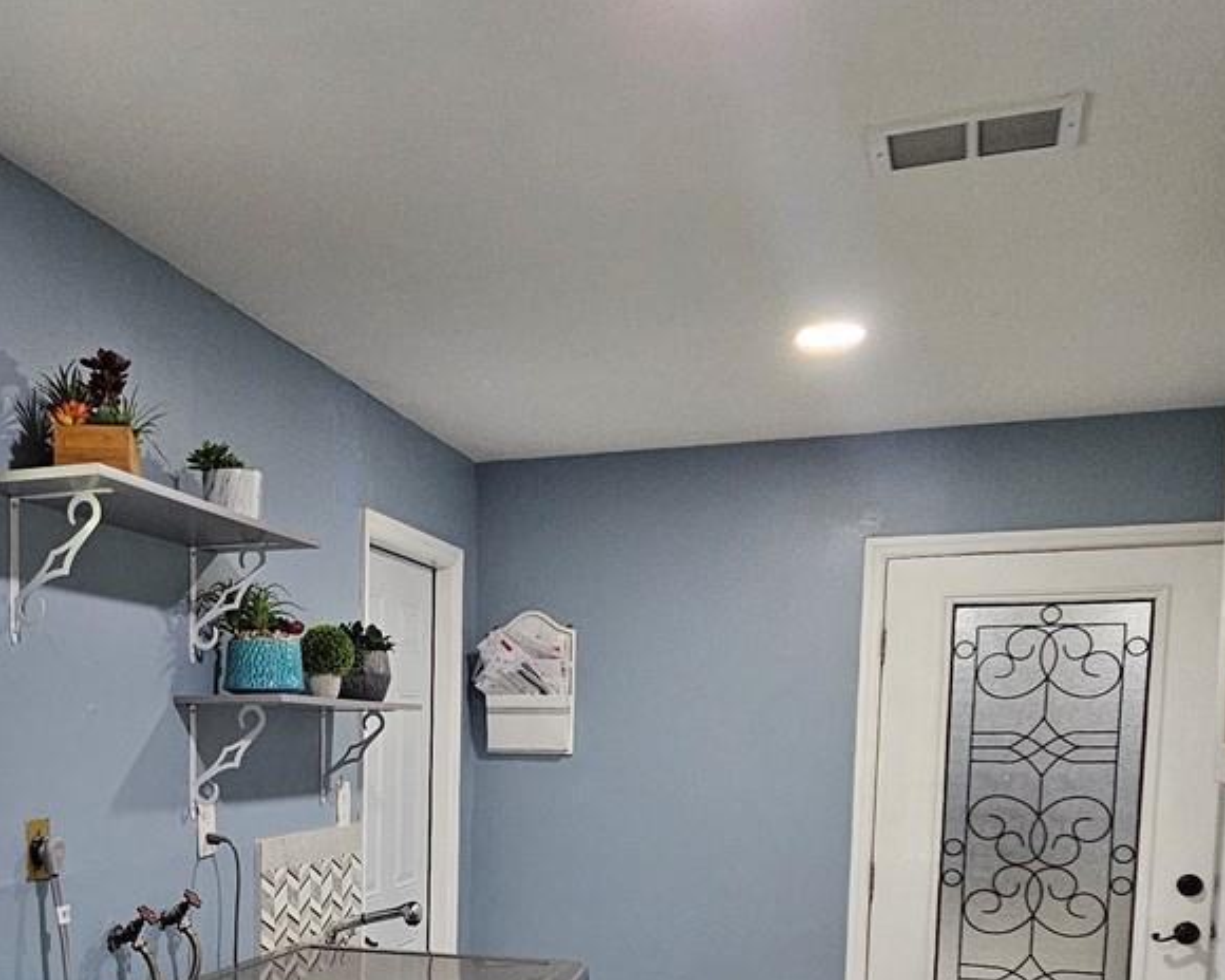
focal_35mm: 35
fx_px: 1269
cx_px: 268
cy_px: 853
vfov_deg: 39.6
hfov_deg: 49.0
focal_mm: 2.2
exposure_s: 1/77
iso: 500
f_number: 2.2
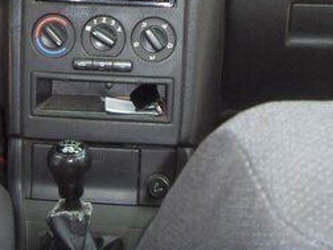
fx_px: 981
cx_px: 58
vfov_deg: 14.0
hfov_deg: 19.0
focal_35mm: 102
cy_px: -69
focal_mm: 6.6
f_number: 3.5
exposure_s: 1/45
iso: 160
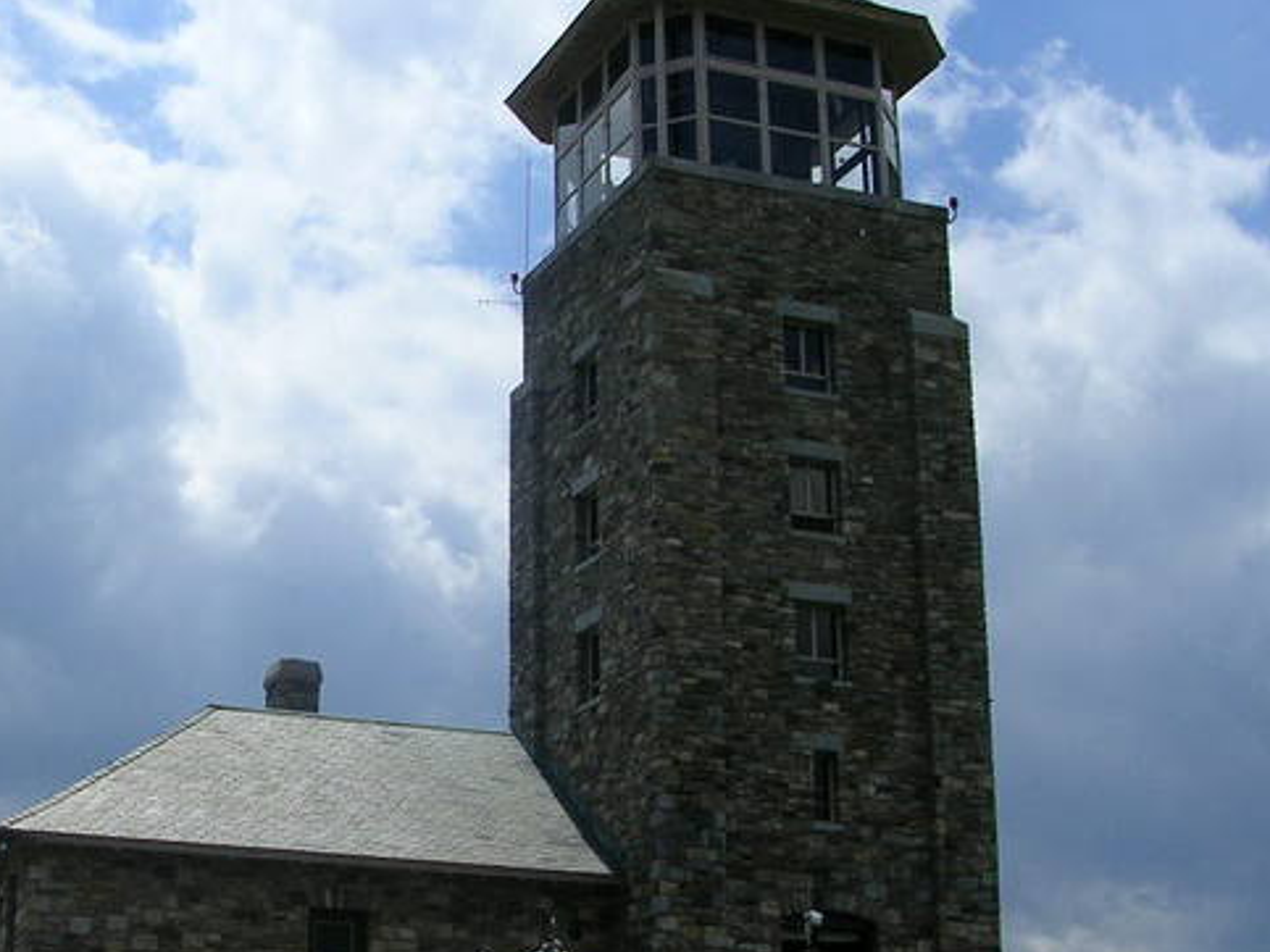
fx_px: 2311
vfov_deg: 23.2
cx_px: 263
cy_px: 576
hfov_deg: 30.0
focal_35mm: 63
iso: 50
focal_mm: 5.8
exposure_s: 1/717
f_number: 5.6
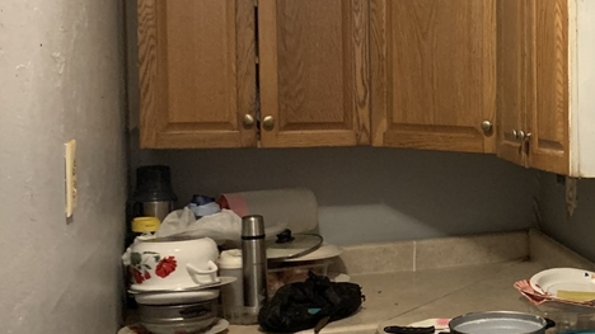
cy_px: 155
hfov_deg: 31.9
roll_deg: +0.1
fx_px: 978
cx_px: 558
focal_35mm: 62
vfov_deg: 19.4
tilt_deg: -5.6
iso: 640
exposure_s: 1/30
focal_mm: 4.25
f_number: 1.8
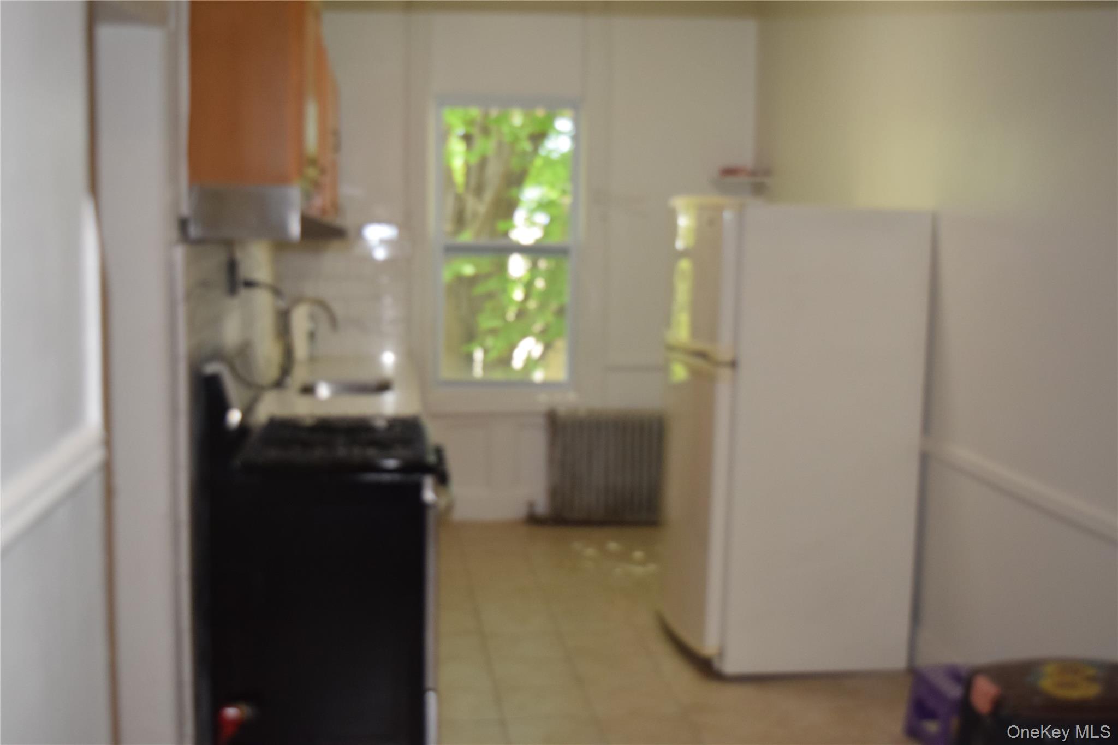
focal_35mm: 44
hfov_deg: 45.0
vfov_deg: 30.8
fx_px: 1351
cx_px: 559
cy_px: 372
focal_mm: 29
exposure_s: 1/100
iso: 800
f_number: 5
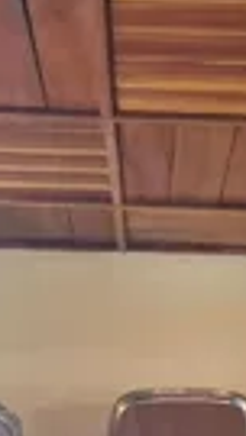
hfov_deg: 10.2
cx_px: 222
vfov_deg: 16.2
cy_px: 701
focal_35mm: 118
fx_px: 1368
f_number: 1.8
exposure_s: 1/30
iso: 320
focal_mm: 5.54
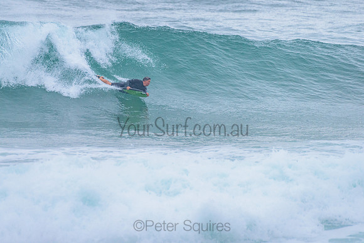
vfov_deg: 2.2
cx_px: 141
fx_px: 6189
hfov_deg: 3.4
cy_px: 94
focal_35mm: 612
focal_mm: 500
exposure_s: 1/2000
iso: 1400
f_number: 5.6
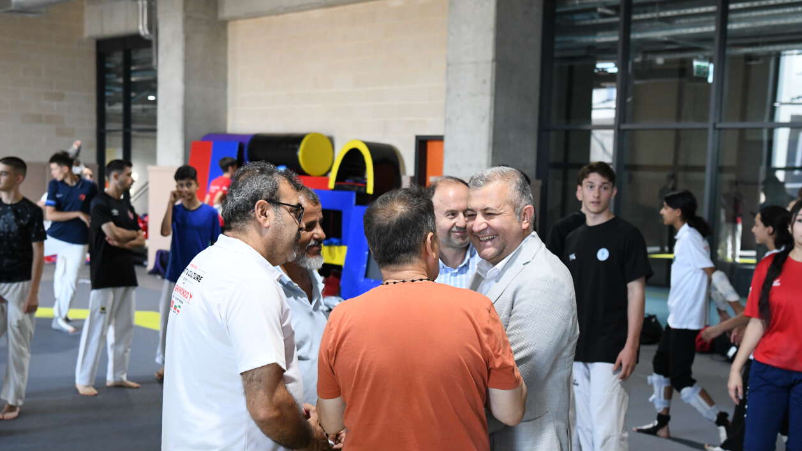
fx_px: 1021
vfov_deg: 24.9
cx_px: 398
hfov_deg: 42.9
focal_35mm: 48
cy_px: 266
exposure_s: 1/350
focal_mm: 38
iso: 3200
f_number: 4
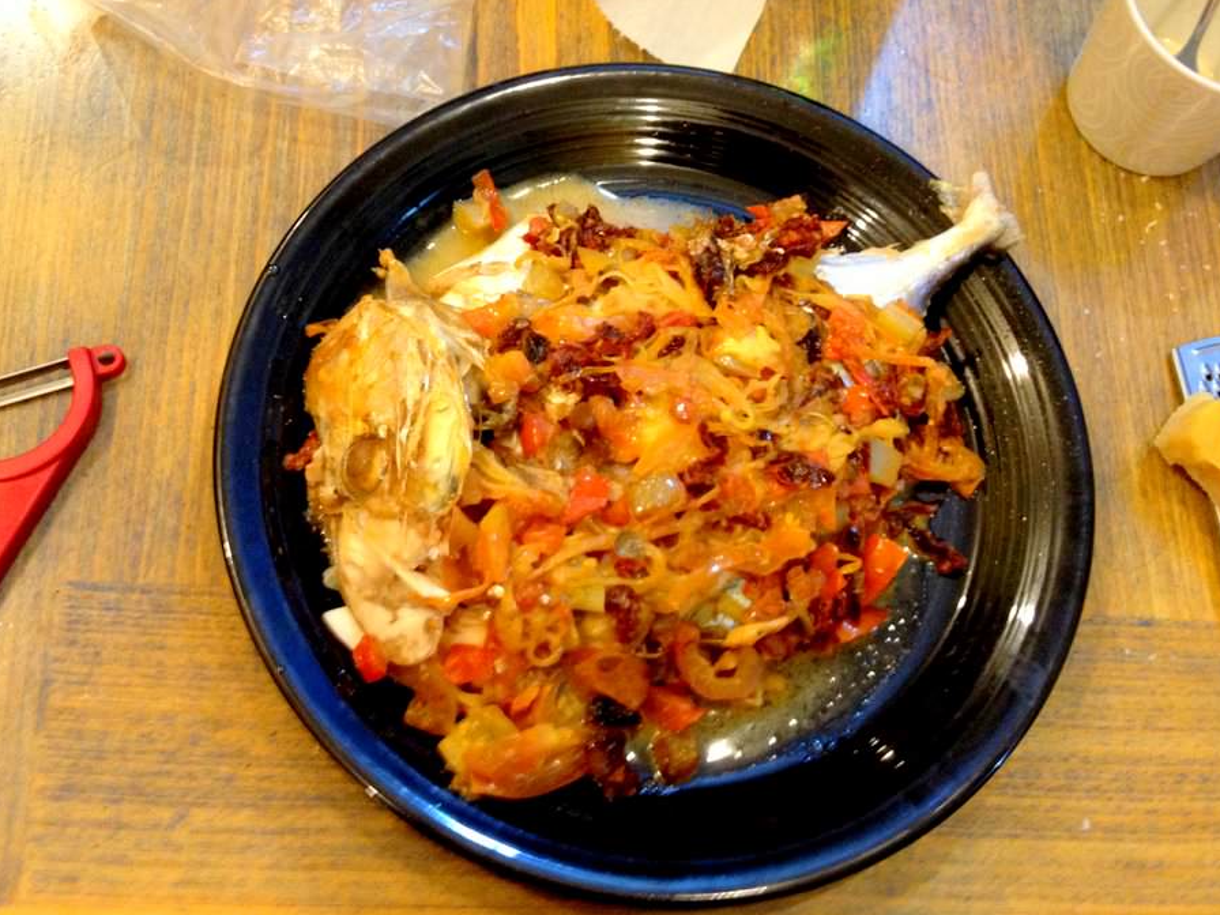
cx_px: 581
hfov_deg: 46.8
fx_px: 1410
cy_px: 425
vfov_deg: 35.9
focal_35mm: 40
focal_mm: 4.28
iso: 250
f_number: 2.4
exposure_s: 1/20
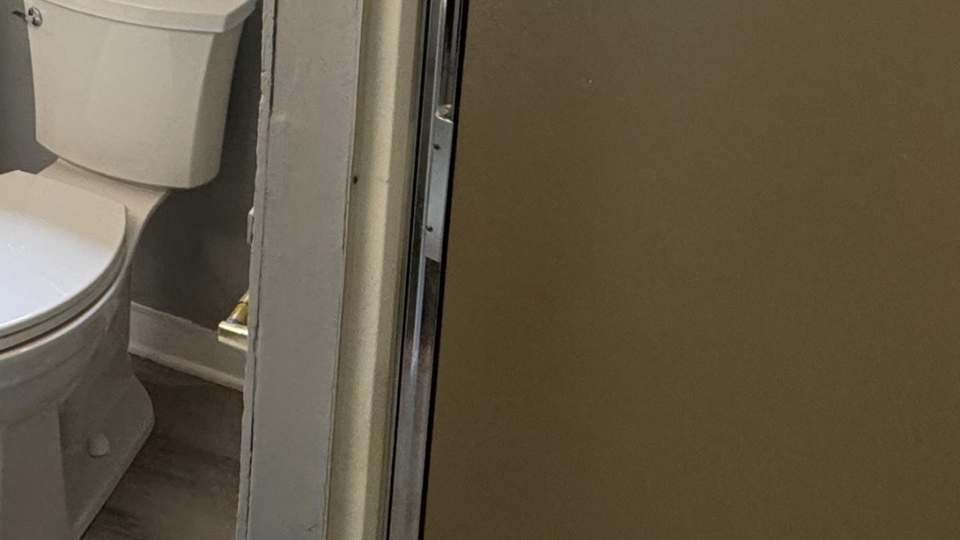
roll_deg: -2.7
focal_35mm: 43
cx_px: 248
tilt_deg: -9.0
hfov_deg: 45.8
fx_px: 1095
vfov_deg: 23.7
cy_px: -199
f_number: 2.2
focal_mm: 2.22
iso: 250
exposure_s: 1/120
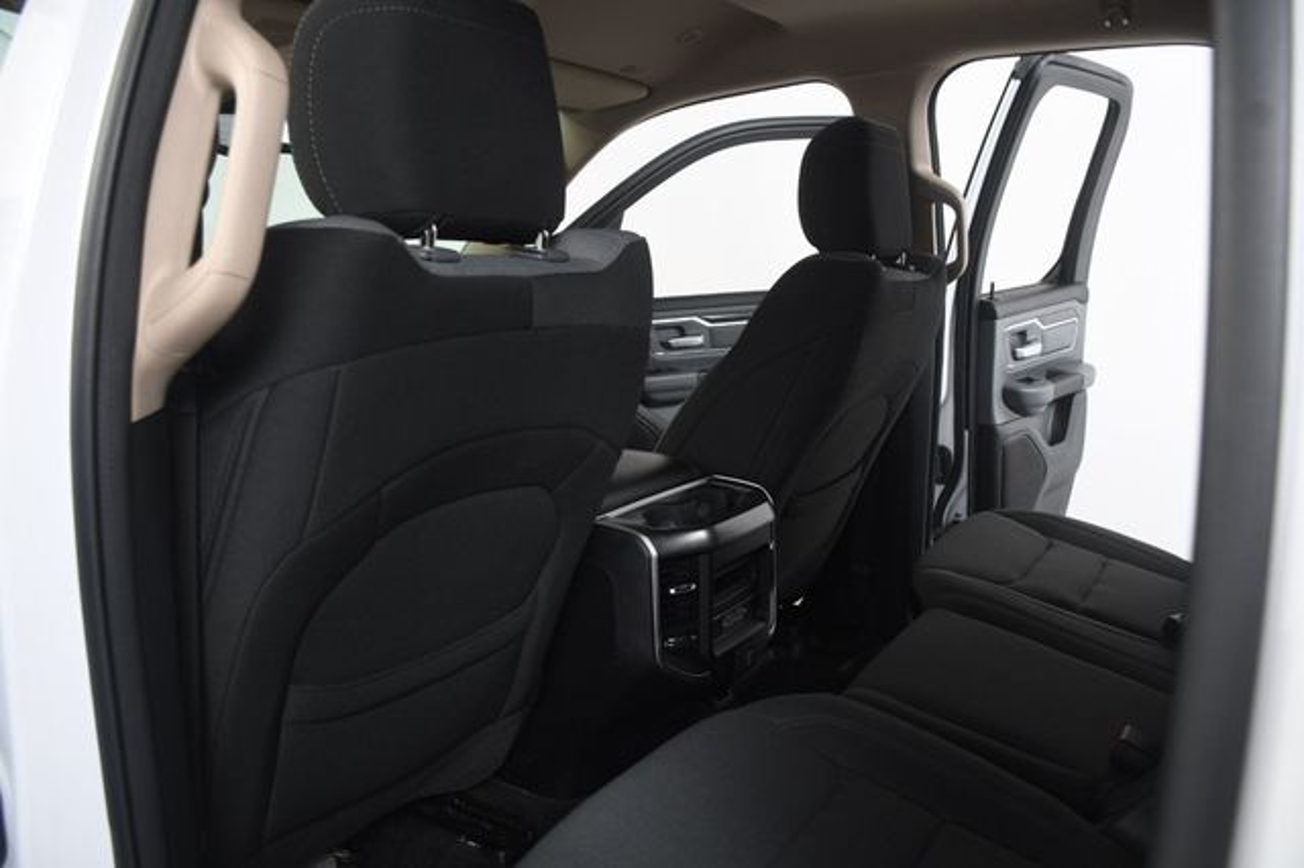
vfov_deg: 47.9
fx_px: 977
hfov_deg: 67.4
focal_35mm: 27
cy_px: 434
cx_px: 652
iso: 100
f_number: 5
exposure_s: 1/160
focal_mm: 18
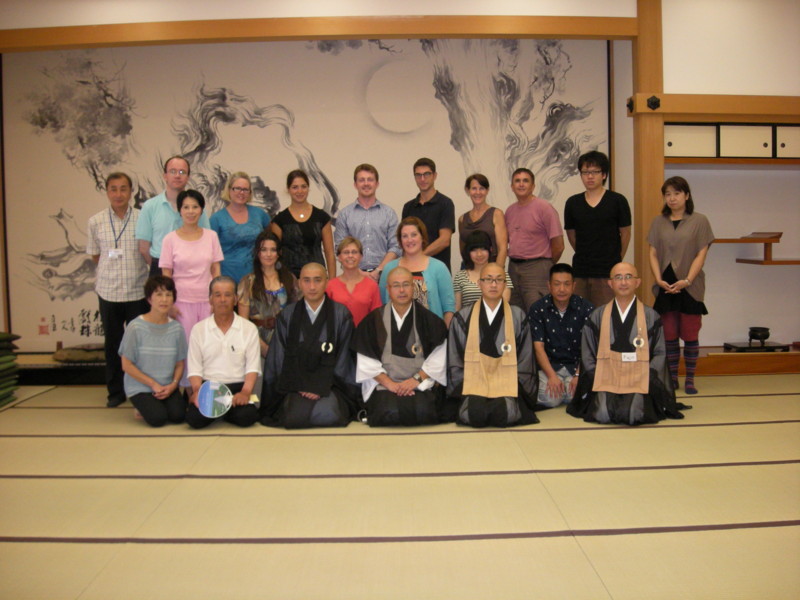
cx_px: 400
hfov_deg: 52.6
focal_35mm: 35
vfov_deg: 40.7
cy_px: 300
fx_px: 809
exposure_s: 1/56
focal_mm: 5.7
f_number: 2.8
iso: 222
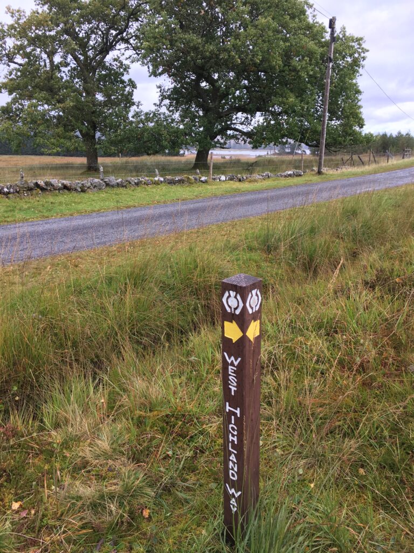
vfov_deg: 61.7
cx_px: 207
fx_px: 462
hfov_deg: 48.2
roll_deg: +1.3
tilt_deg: -17.7
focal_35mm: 29
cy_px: 276
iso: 25
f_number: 2.2
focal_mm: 4.15
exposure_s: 1/112
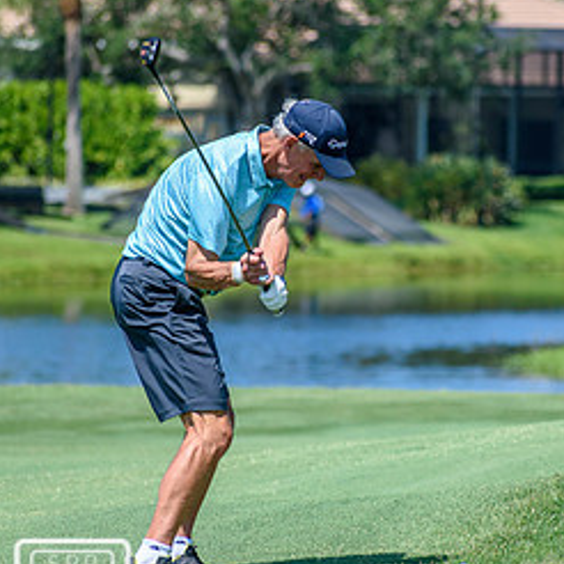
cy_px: 261
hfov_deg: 3.0
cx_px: 323
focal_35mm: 582
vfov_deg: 3.0
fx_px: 10728
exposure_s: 1/2000
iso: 320
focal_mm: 250
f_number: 6
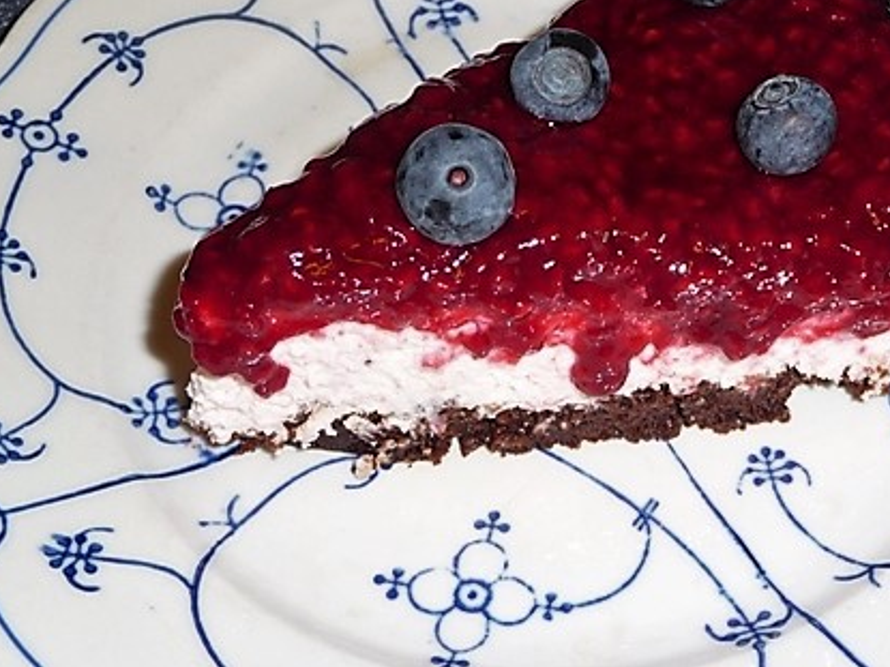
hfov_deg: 26.1
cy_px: 292
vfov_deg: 19.9
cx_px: 637
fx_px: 1902
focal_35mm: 74
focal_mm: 8
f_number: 4.2
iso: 100
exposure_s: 1/30
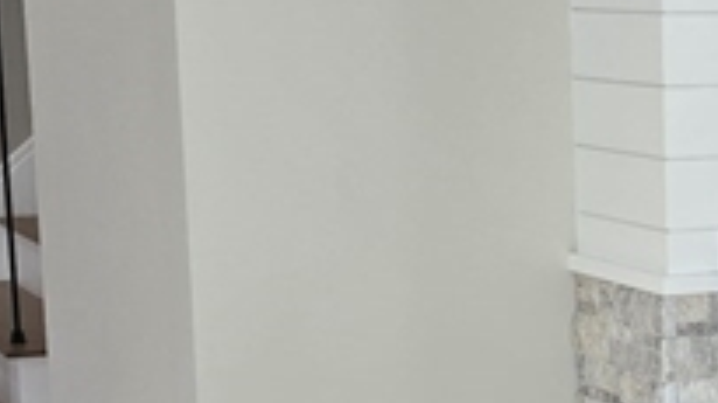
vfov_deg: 9.6
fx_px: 2378
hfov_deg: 16.4
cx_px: 900
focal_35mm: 125
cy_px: 414
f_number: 1.7
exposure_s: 1/120
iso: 40
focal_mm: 6.3
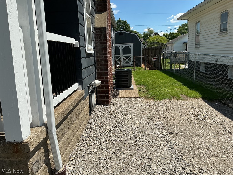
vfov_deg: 48.2
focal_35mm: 29
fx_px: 195
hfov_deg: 61.7
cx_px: 116
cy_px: 88
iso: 25
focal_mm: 3
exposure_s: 1/2320
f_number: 1.8
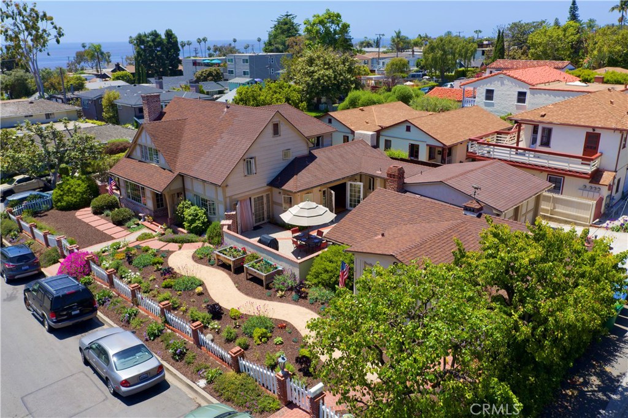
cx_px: 314
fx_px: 488
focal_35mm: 28
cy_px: 209
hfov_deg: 65.5
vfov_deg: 46.4
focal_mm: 10.26
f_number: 5
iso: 100
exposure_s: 1/320
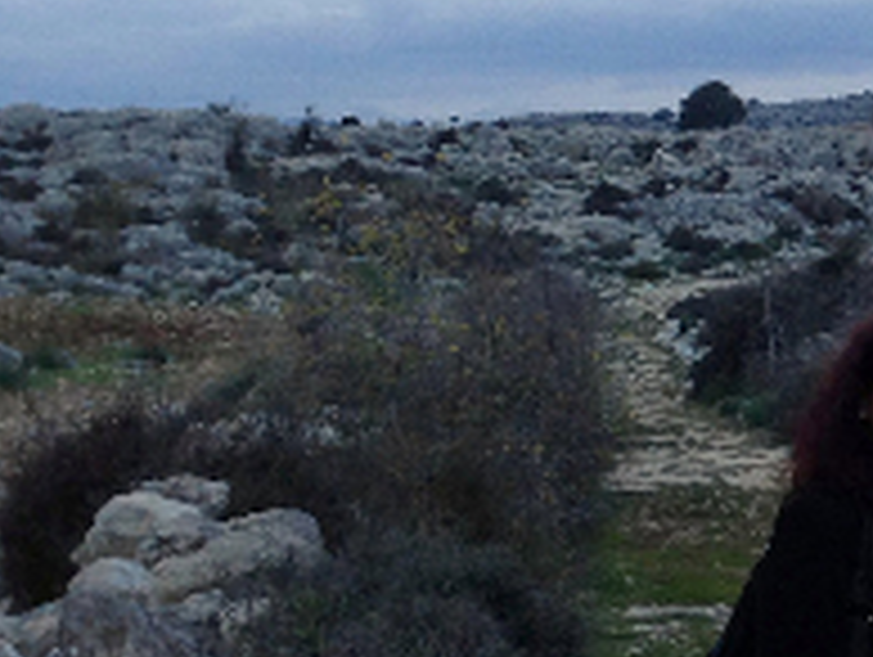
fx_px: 3434
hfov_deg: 13.6
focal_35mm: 136
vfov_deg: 10.9
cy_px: 396
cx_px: 1314
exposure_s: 1/33
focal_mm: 4.13
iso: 50
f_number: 2.4
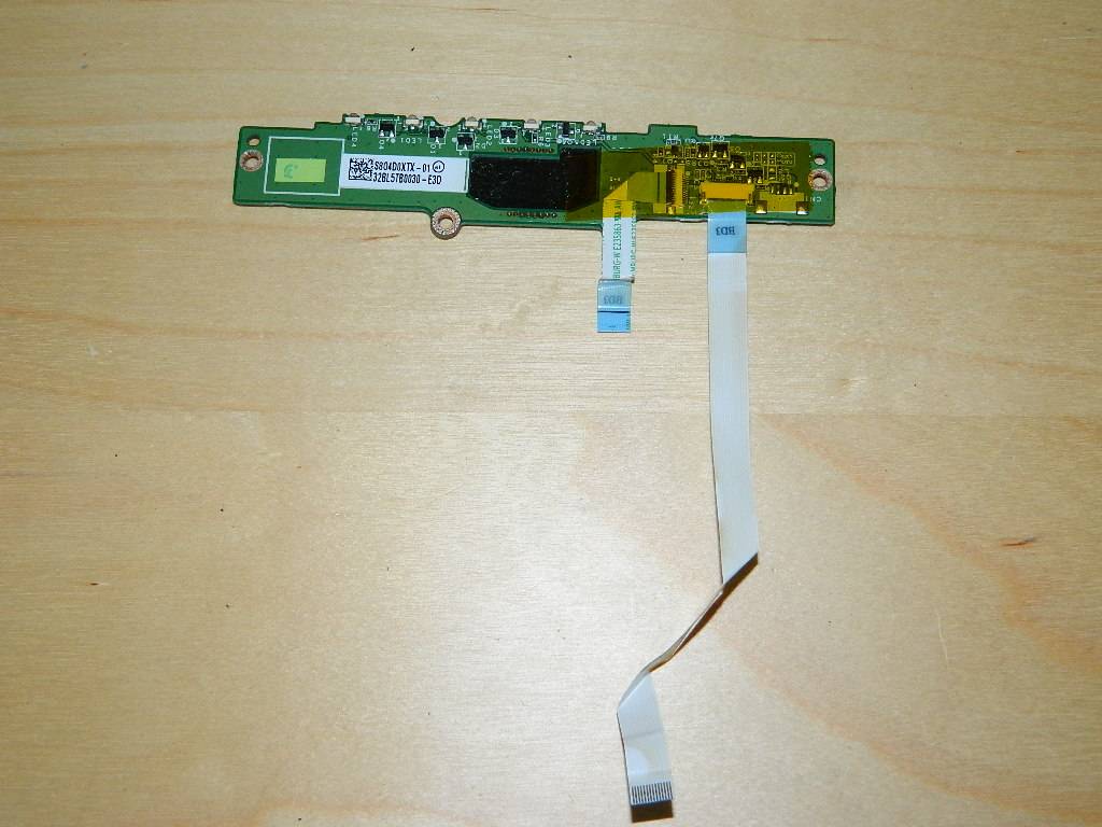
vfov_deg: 30.9
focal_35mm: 47
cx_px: 551
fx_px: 1496
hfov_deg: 40.4
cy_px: 414
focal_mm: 8.4
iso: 200
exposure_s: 1/50
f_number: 3.6
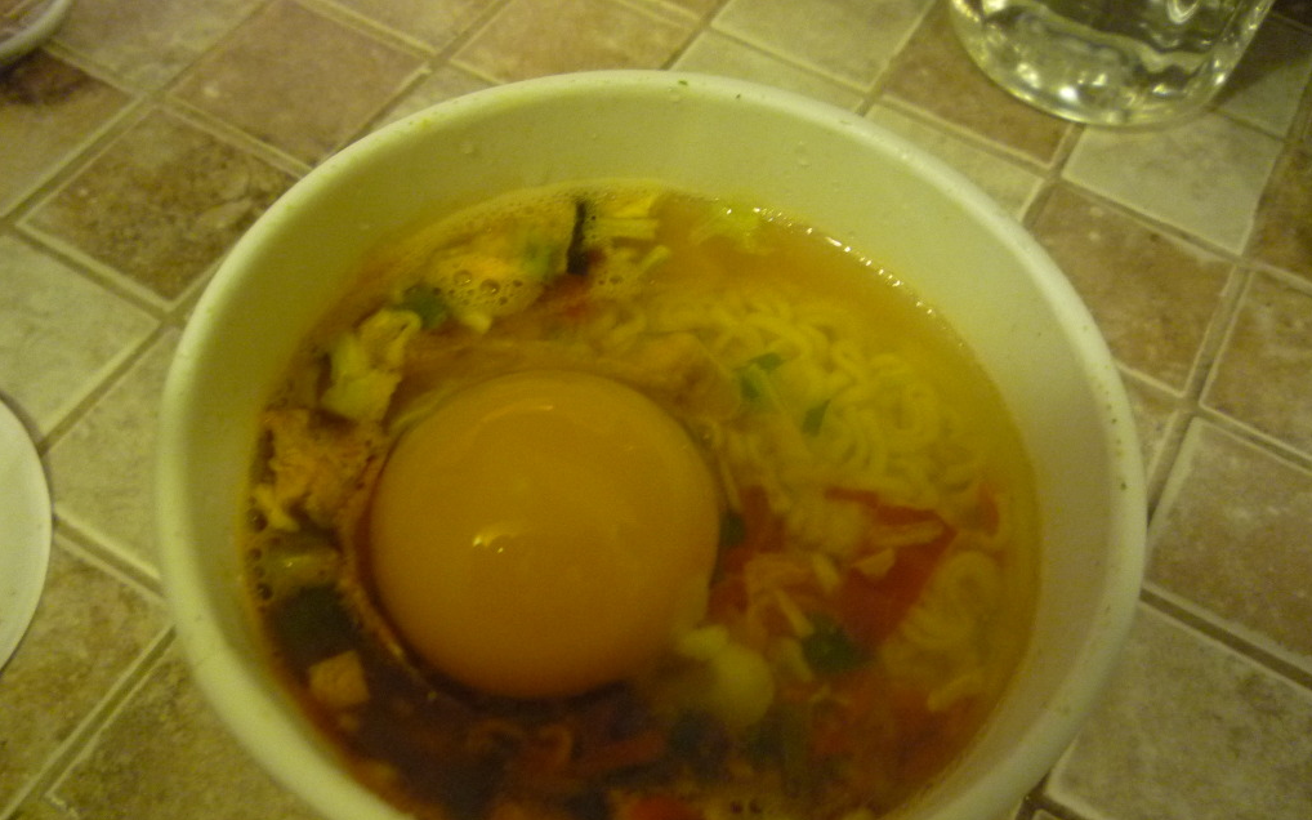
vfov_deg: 39.2
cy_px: 494
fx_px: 1144
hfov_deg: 59.7
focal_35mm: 32
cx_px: 657
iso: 400
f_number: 3.3
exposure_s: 1/8
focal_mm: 5.2
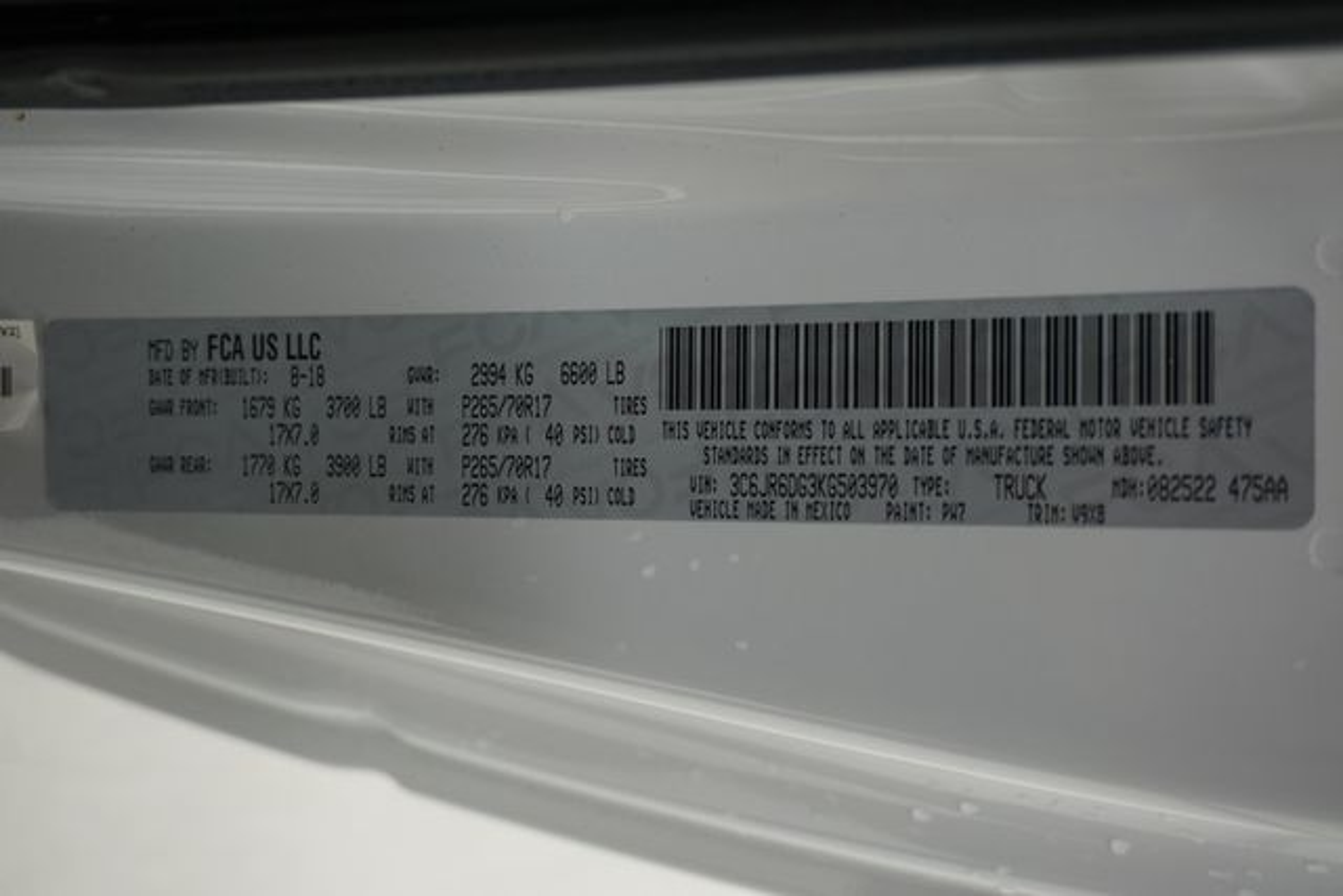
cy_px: 448
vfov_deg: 31.2
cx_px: 672
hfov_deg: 45.4
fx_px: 1604
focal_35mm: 43
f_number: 4.5
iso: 200
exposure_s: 1/60
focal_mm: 29
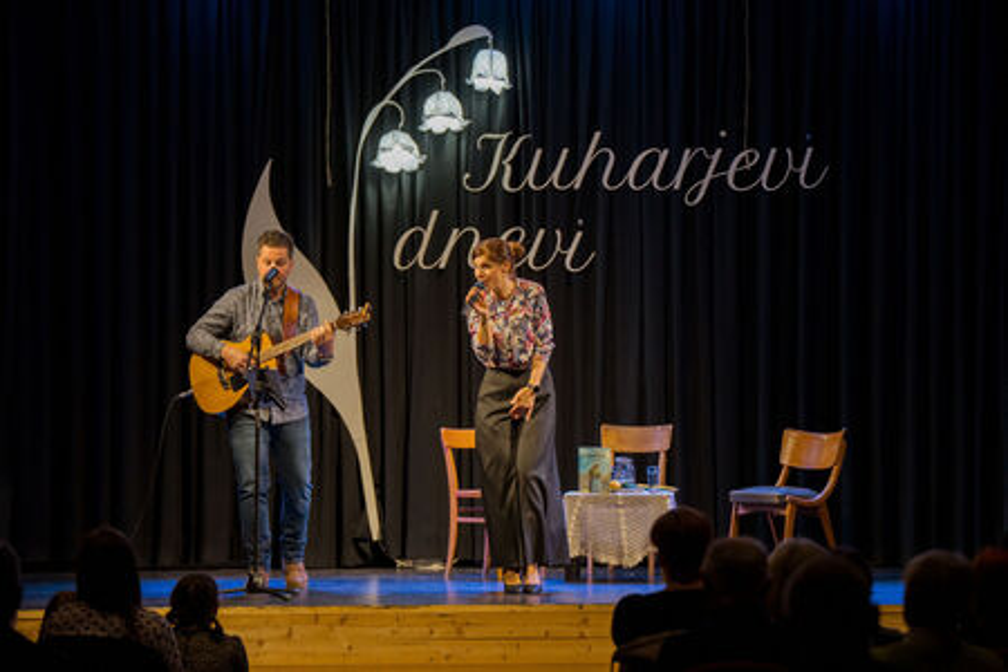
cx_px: 504
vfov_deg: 11.9
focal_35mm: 115
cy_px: 336
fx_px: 3220
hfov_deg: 17.8
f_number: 3.5
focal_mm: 115
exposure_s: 1/250
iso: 1250
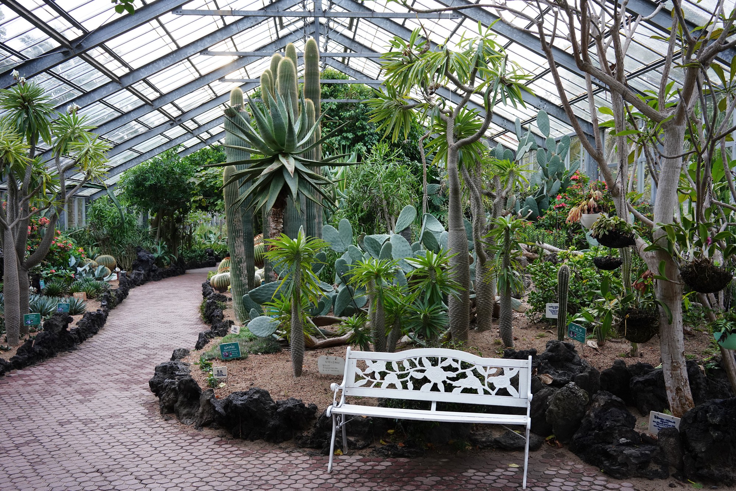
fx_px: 716
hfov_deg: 54.4
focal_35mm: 35
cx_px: 368
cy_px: 246
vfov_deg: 37.9
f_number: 7.1
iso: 1000
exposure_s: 1/100
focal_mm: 35
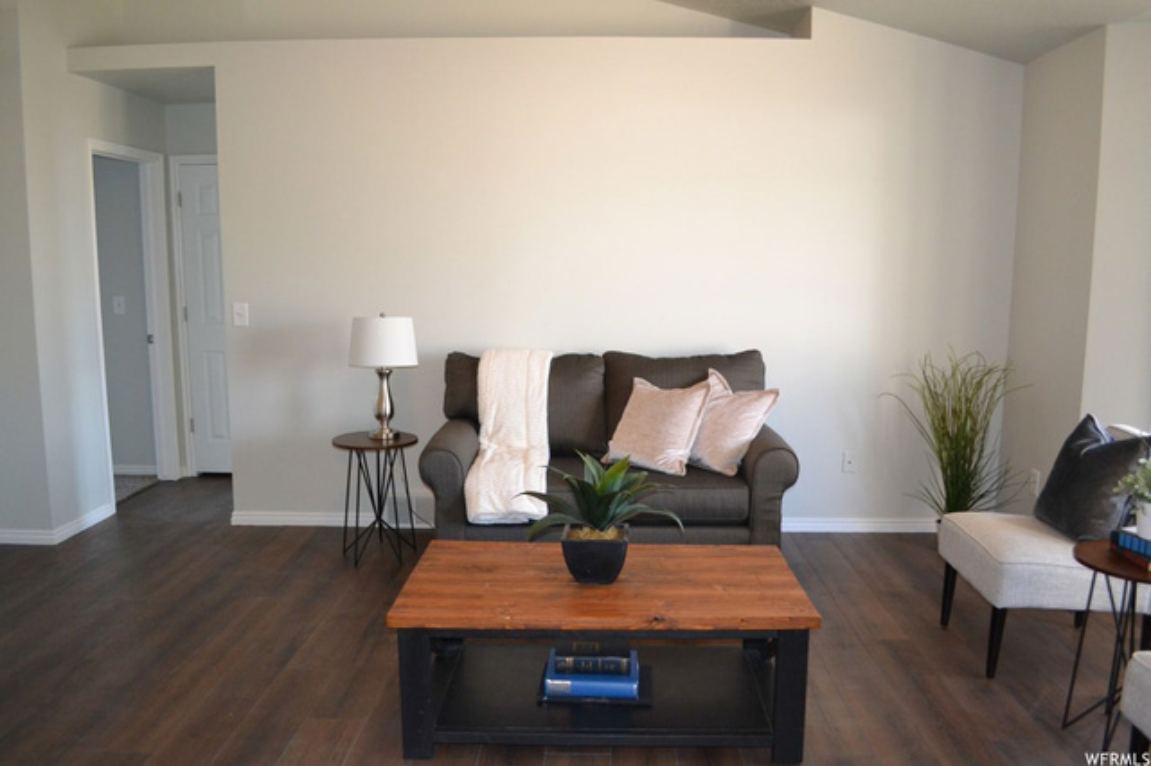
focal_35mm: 27
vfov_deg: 47.9
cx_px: 576
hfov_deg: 67.4
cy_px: 383
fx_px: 863
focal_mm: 18
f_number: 3.5
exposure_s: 1/60
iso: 1100
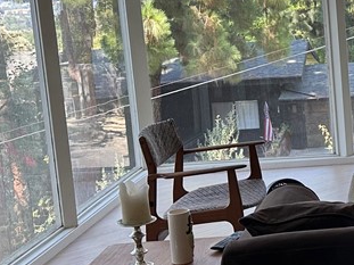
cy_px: 100
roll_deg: +2.3
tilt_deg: -8.6
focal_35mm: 79
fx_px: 808
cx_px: 505
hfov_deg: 21.4
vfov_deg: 18.6
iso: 80
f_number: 1.78
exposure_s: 1/496
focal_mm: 6.86
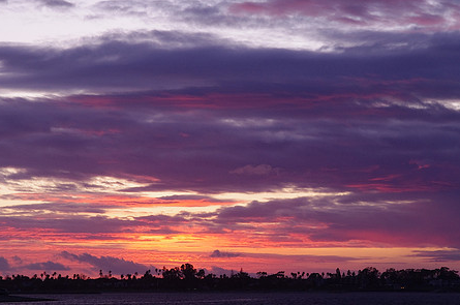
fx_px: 1747
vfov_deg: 10.0
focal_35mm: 137
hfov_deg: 15.0
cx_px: 279
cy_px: 148
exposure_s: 1/100
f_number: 7.1
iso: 400
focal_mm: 70
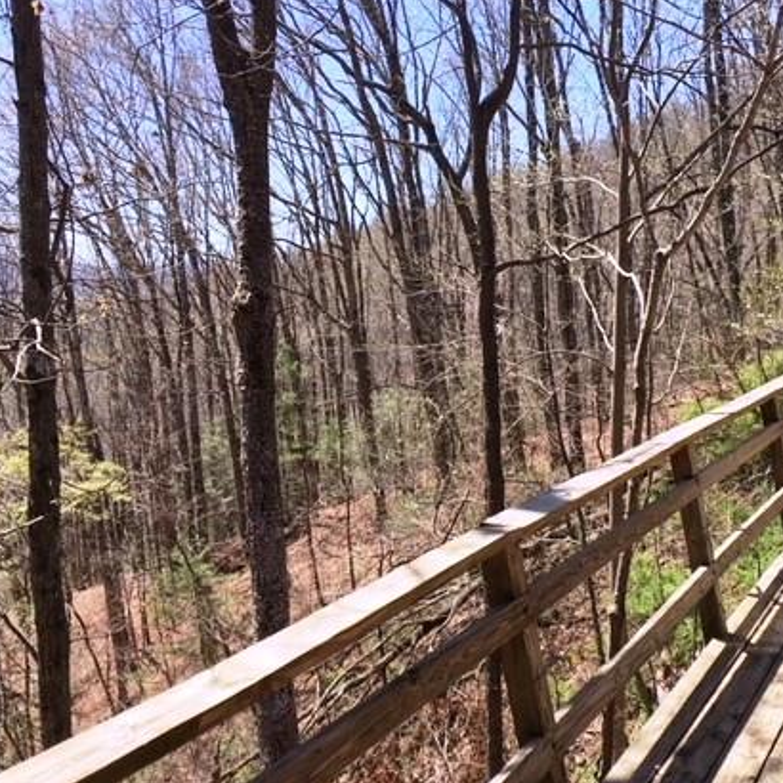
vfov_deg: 41.9
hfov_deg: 41.4
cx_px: 508
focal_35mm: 40
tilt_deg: -5.0
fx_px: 1024
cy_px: 390
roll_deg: +0.4
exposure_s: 1/864
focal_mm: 4.15
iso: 25
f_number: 2.2
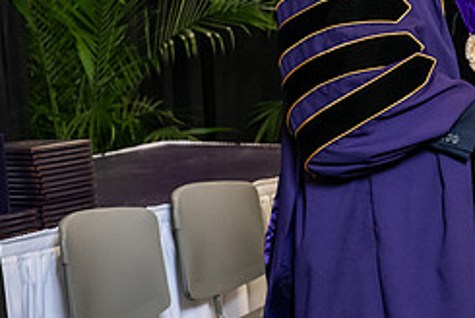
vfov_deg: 8.8
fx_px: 2061
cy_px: 26
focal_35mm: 156
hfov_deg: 12.9
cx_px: 516
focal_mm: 66
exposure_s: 1/200
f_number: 5
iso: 2500
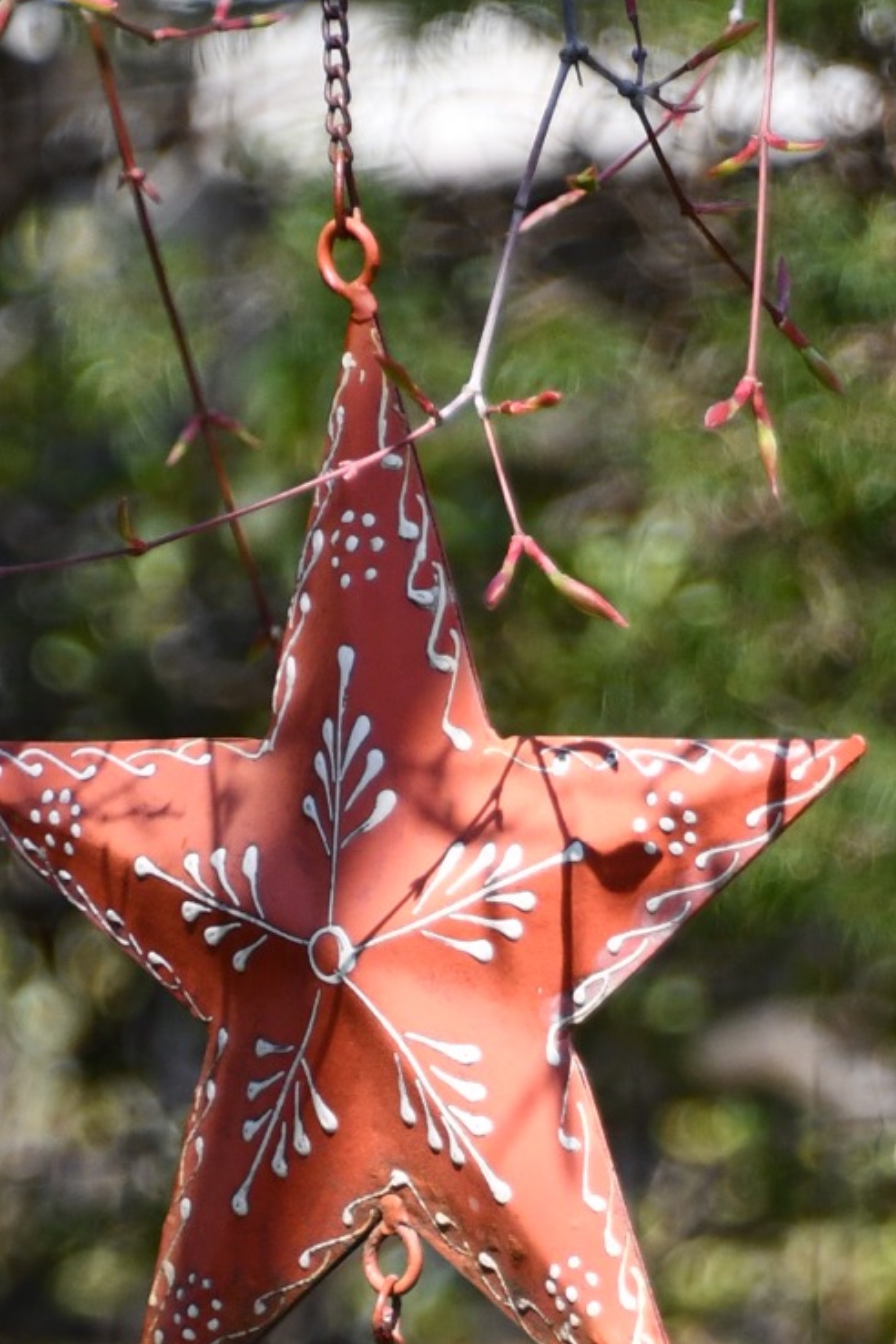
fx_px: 24489
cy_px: 1797
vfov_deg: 3.1
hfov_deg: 2.1
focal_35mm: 656
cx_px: 351
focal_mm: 140
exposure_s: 1/500
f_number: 6
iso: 560
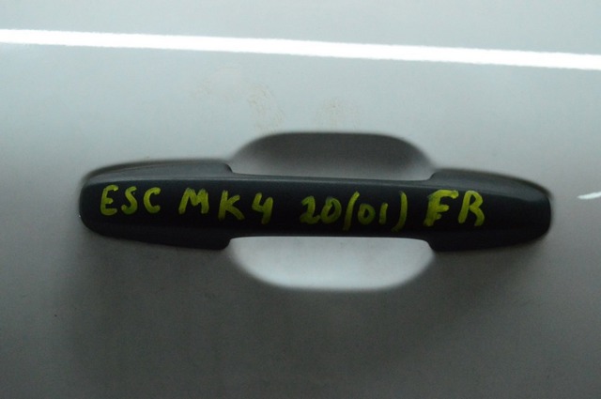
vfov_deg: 28.9
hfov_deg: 42.4
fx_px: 775
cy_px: 200
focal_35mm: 46
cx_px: 300
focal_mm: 31
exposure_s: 1/800
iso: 6400
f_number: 6.3
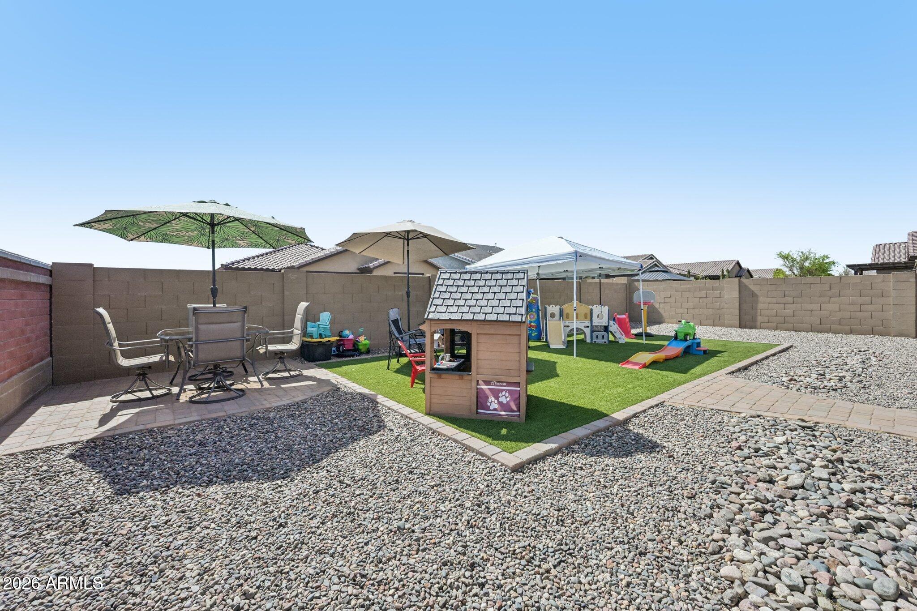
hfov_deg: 104.3
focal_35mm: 14
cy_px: 306
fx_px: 357
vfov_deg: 81.2
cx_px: 458
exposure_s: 1/1600
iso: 500
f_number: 8
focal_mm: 14
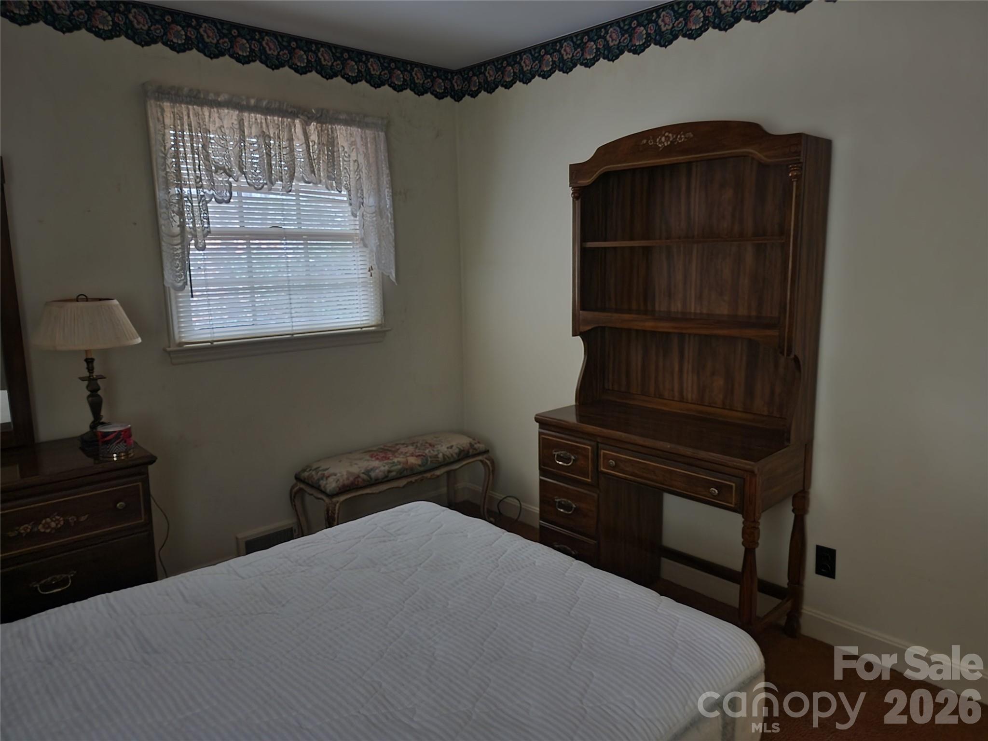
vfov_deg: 58.9
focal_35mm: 23
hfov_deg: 73.9
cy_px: 370
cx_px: 494
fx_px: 656
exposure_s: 1/9.99
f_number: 1.8
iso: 320
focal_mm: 6.4
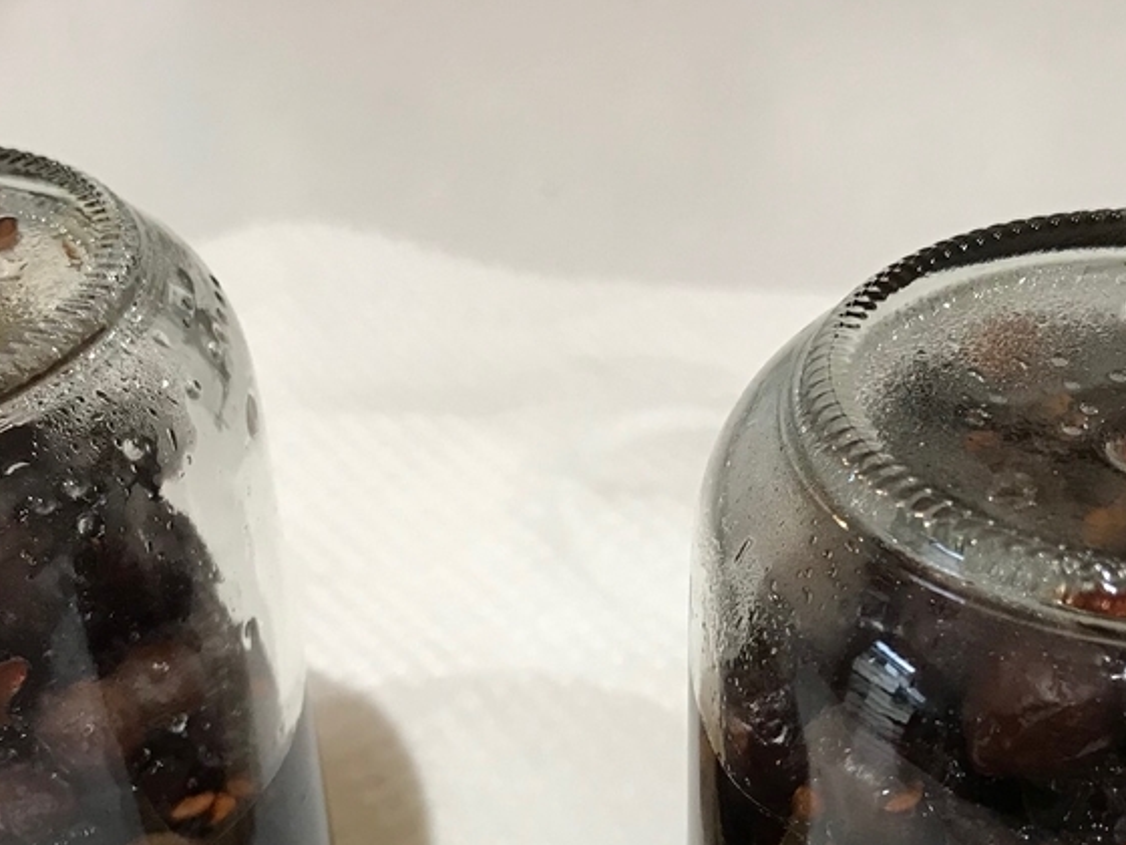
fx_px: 1952
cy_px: 895
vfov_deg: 23.2
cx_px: 537
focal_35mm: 60
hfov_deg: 32.2
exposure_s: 1/20
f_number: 1.8
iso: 40
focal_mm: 3.99
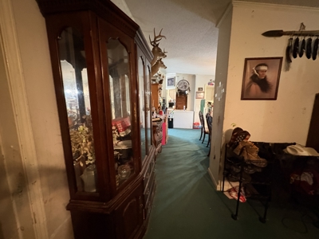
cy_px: 120
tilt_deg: -8.8
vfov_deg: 85.7
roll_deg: -1.7
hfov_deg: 102.1
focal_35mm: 14
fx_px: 129
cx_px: 160
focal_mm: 2.22
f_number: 2.2
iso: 1000
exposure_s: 1/30
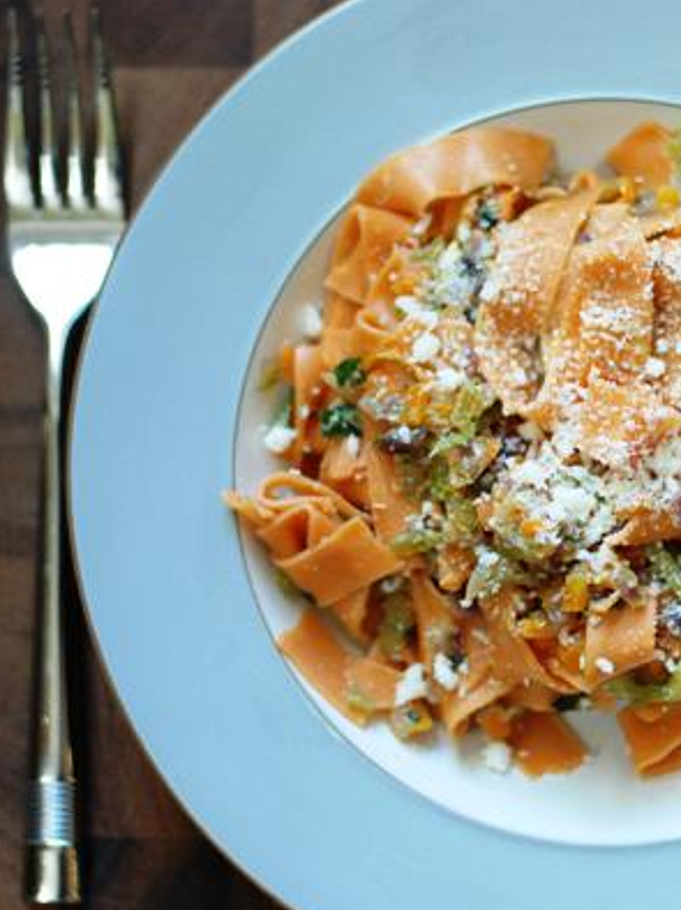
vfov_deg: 17.9
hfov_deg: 13.4
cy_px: 462
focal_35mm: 110
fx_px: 2889
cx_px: 570
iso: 800
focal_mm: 50
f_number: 2
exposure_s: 1/250
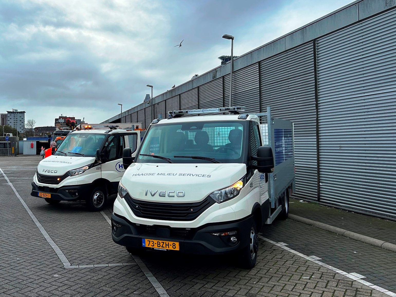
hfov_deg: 67.3
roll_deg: +1.2
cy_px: 148
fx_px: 297
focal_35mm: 26
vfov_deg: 53.1
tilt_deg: +2.9
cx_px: 198
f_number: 1.5
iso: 50
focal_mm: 5.7
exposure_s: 1/2083
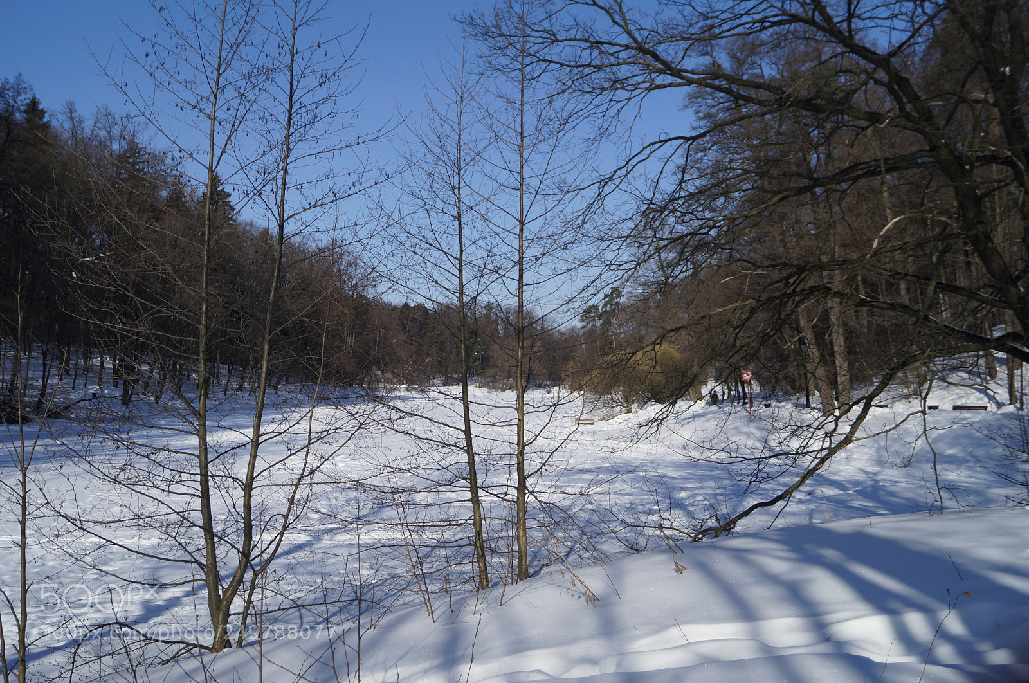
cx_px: 514
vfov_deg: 39.9
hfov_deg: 57.3
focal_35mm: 33
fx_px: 942
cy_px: 342
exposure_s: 1/2500
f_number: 4
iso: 100
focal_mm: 22
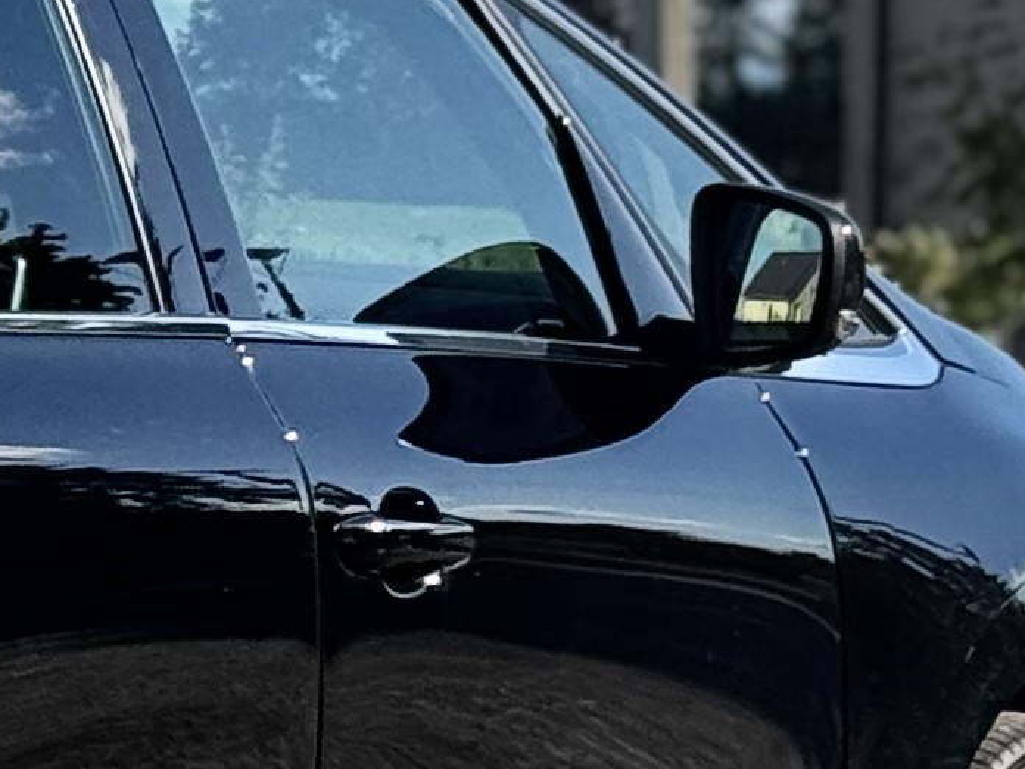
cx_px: -907
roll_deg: -0.1
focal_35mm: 278
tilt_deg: -2.3
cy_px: 522
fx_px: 8232
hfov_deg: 6.9
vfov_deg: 5.3
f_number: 1.78
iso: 64
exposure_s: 1/4310
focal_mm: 6.76
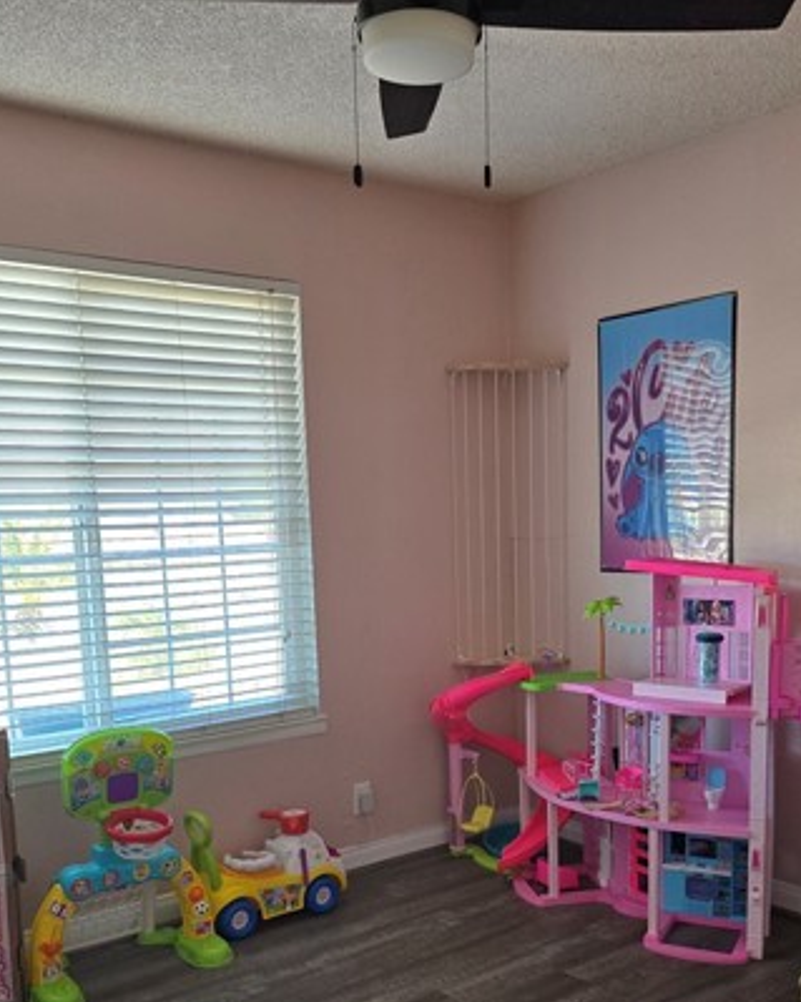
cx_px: 465
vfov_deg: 49.7
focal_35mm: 36
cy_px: 638
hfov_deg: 41.0
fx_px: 1067
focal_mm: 6.3
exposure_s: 1/120
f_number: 1.7
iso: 160
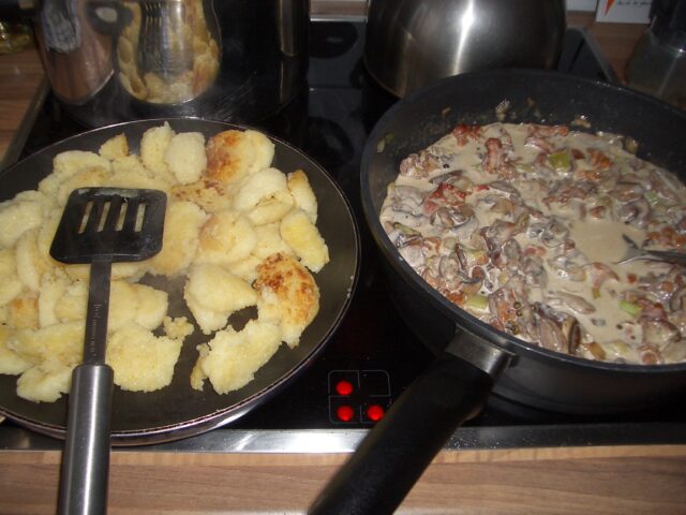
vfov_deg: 40.7
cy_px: 258
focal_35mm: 35
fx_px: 694
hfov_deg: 52.6
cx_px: 343
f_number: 2.6
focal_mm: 5.8
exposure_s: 1/40
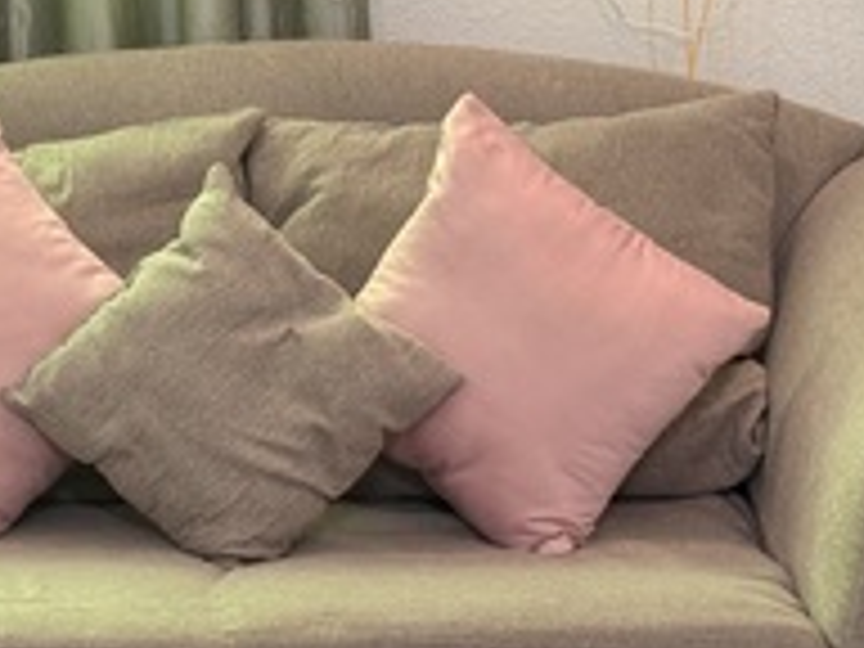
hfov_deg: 17.2
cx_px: 259
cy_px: 385
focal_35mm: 114
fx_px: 2845
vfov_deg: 13.0
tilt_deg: -11.8
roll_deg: +2.8
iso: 200
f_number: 1.78
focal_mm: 6.76
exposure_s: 1/40
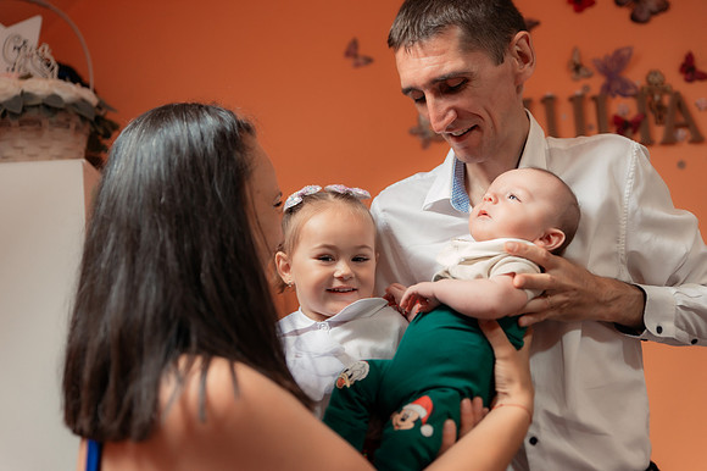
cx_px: 354
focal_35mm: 45
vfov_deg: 29.8
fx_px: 883
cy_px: 236
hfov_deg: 43.6
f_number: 2.8
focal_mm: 45
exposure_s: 1/125
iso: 1000
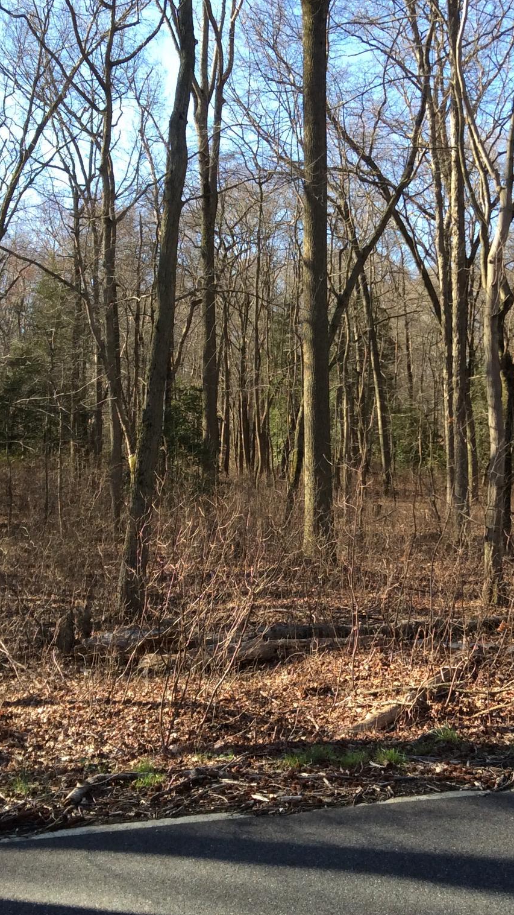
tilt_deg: +1.8
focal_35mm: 47
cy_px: 456
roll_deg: +0.9
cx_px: 296
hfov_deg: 25.4
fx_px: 1139
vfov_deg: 43.7
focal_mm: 3.3
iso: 32
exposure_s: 1/271
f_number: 2.4
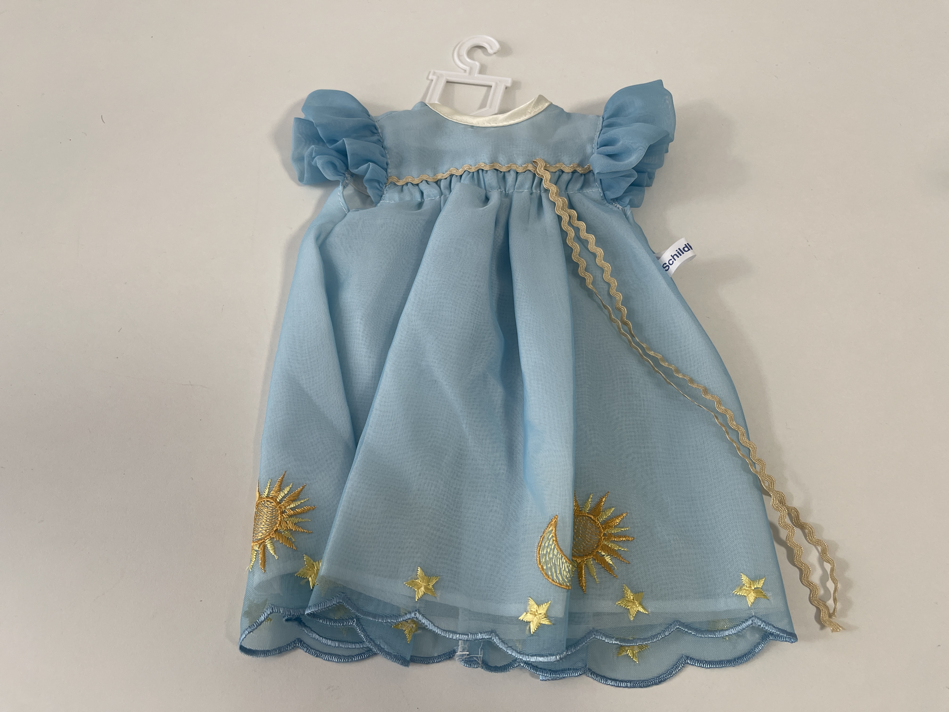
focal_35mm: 25
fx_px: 685
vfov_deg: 54.9
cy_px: 356
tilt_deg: -64.0
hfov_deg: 69.4
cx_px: 474
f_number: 1.6
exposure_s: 1/100
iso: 100
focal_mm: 5.1
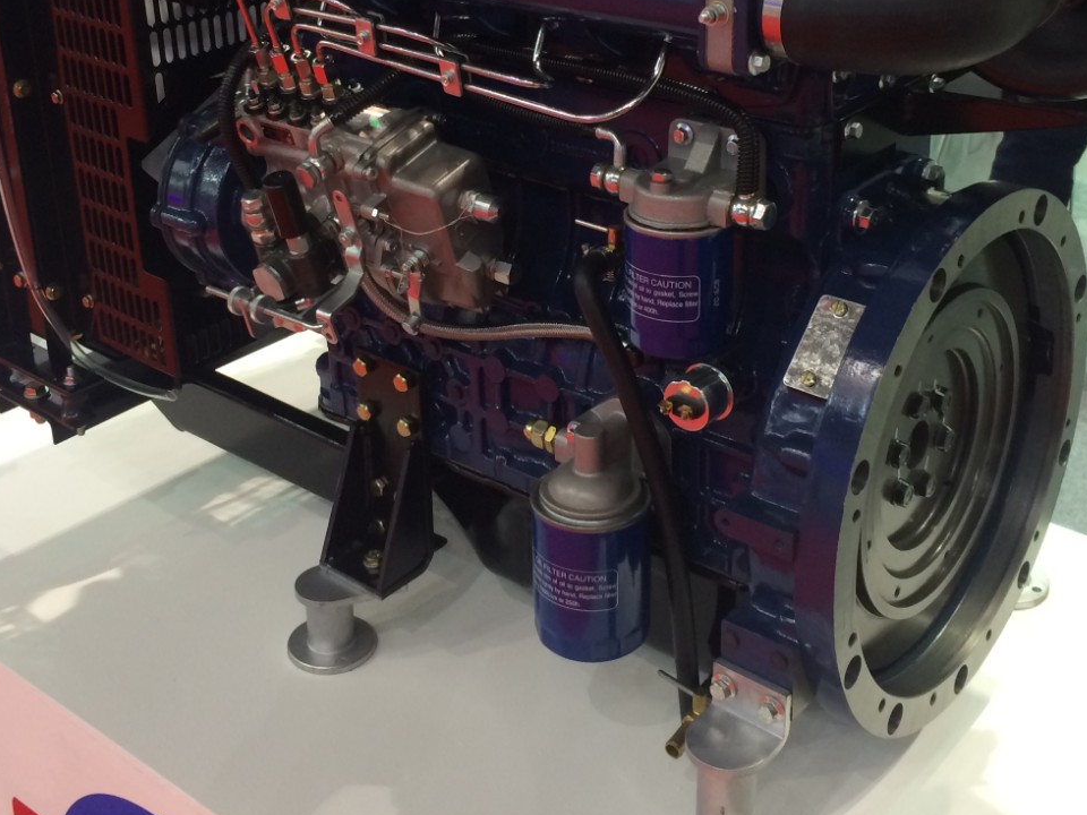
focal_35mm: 50
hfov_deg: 38.2
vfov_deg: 28.7
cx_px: 556
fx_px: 1570
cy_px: 213
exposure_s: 1/33
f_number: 2.2
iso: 125
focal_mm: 4.12
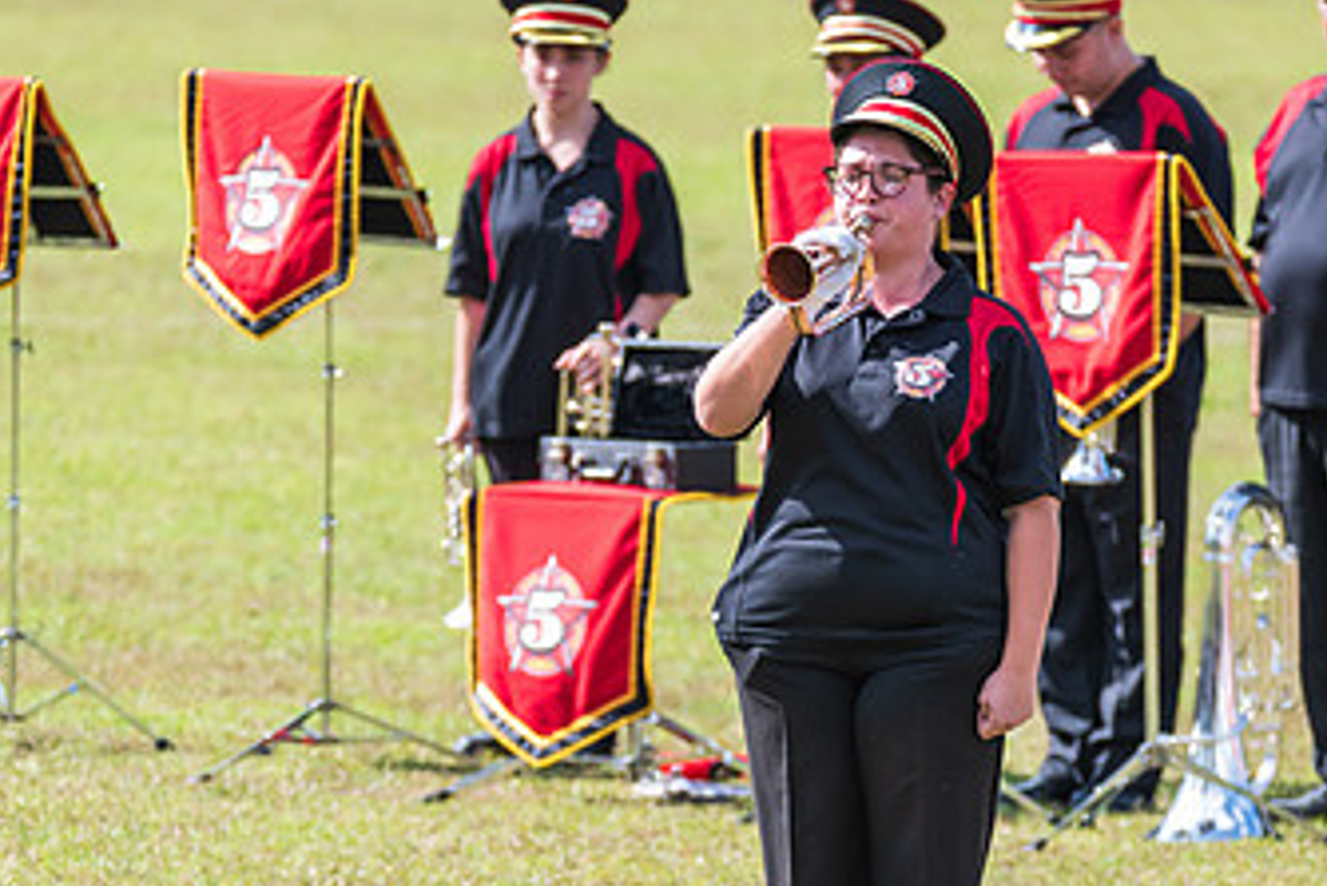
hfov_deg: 3.5
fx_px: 21424
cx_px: 817
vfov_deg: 2.4
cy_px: 628
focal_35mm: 581
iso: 800
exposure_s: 1/1600
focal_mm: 300
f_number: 6.3
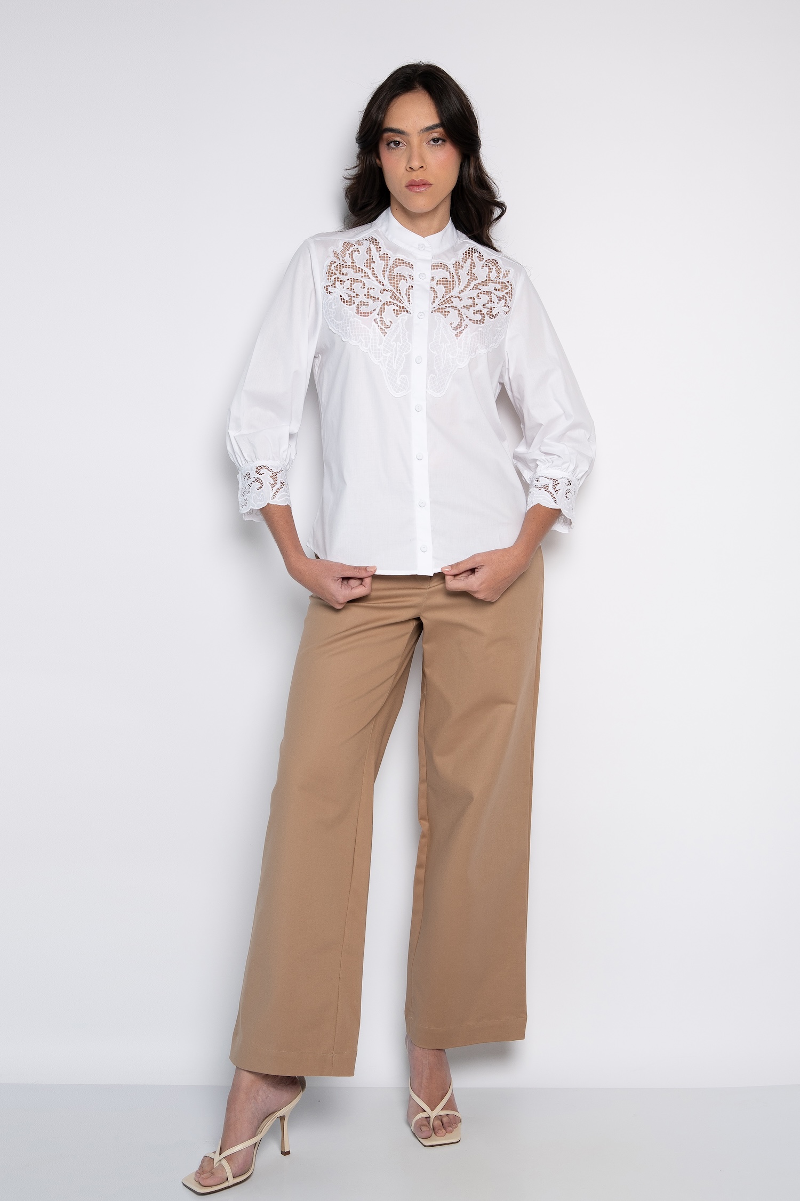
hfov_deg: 33.4
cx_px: 400
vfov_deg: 48.5
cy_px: 600
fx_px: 1335
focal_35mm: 40
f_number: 5
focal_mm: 40
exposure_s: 1/125
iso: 200
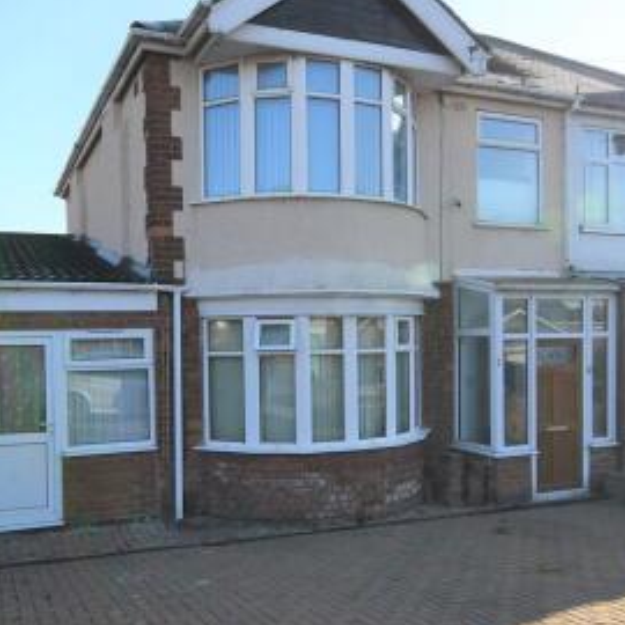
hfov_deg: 62.7
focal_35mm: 25
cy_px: 274
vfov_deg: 63.2
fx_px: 506
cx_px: 382
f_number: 9
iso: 400
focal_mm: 11
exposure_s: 1/320
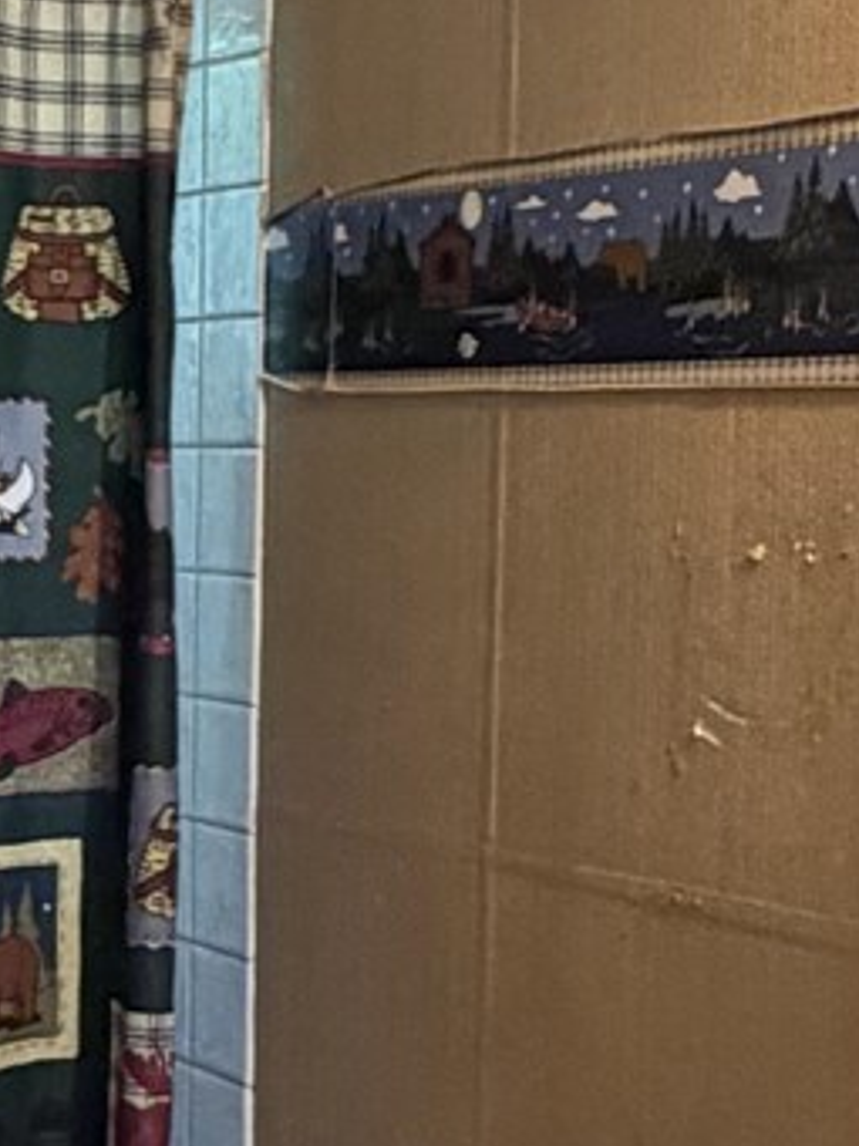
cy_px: 795
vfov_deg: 20.6
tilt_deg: -6.4
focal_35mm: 95
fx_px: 3143
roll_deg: -1.0
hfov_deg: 15.4
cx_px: 121
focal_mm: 2.22
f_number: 2.2
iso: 320
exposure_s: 1/60
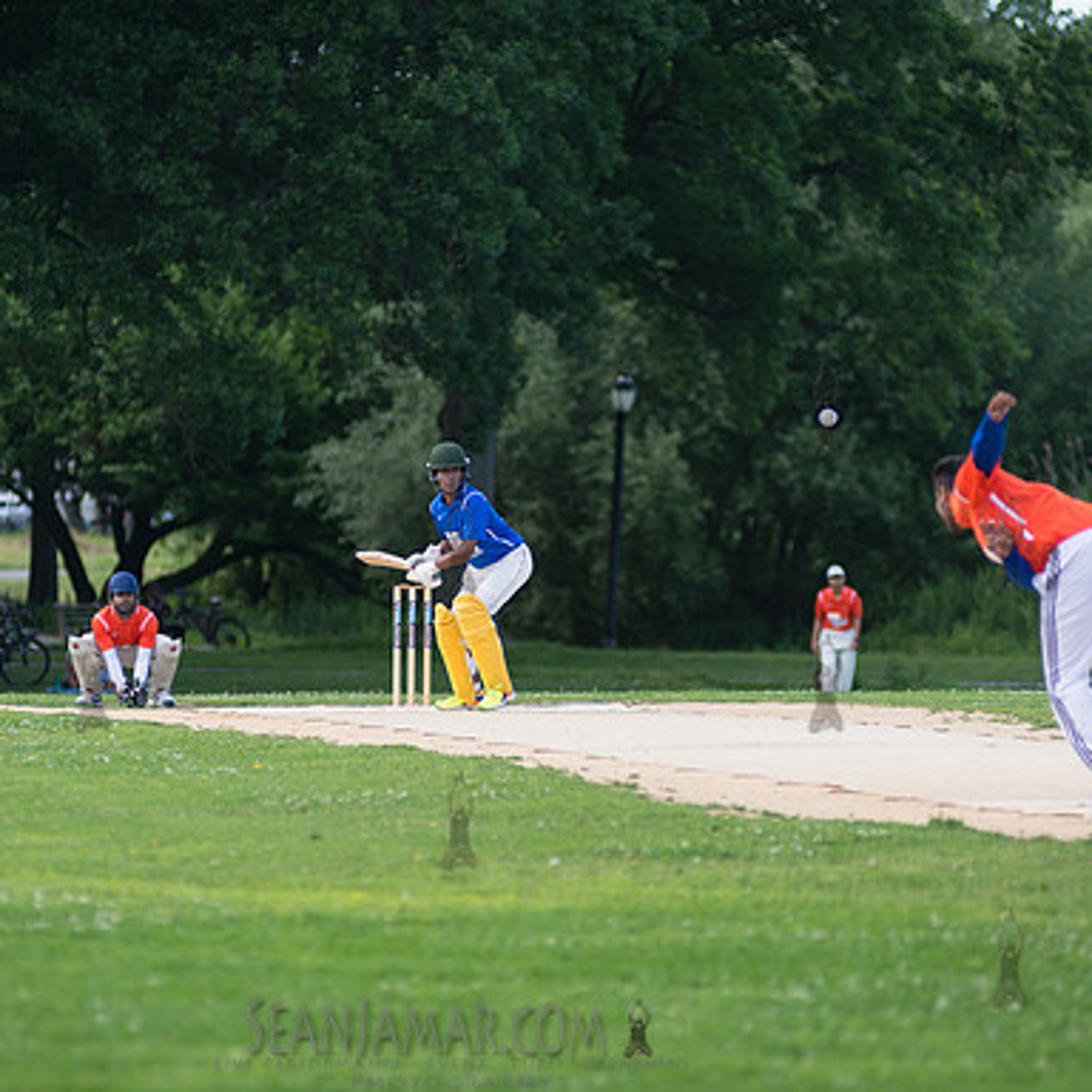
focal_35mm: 264
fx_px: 9422
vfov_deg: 6.6
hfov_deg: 6.6
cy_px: 547
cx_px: 476
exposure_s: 1/1000
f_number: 2.8
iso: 200
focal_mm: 185
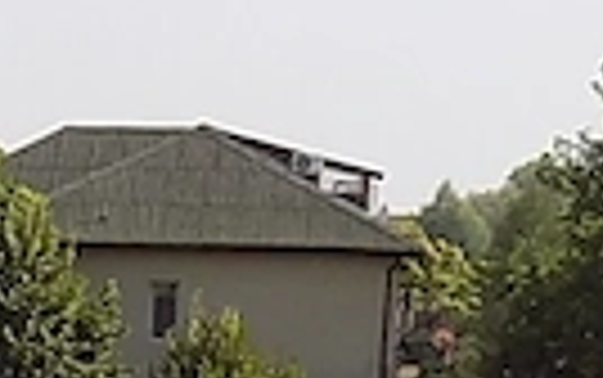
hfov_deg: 7.6
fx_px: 4424
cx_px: -468
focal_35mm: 269
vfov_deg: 4.8
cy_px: 729
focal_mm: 6.1
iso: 80
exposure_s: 1/640
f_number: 3.4
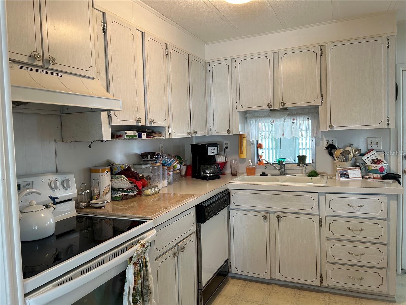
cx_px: 203
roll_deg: +1.9
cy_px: 152
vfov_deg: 53.1
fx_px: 305
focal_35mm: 26
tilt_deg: -2.7
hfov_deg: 67.3
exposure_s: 1/60
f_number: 1.5
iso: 125
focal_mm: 5.7
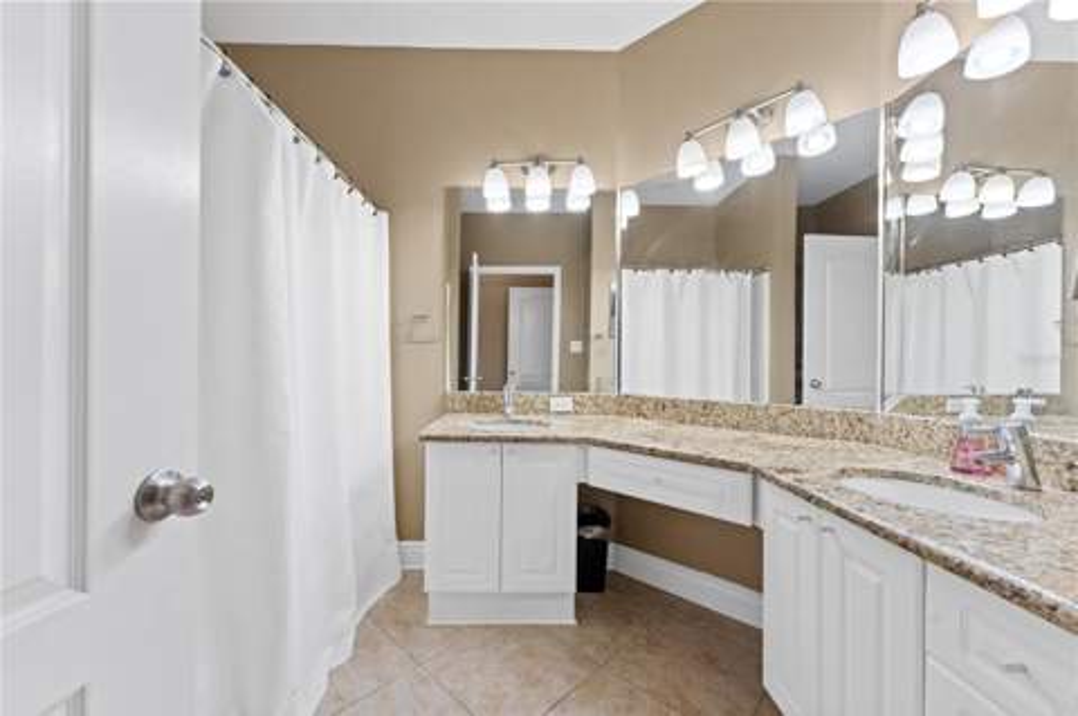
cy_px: 358
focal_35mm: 14
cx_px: 539
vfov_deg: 81.1
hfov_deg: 104.3
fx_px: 419
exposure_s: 1/8
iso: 400
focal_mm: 14
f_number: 8
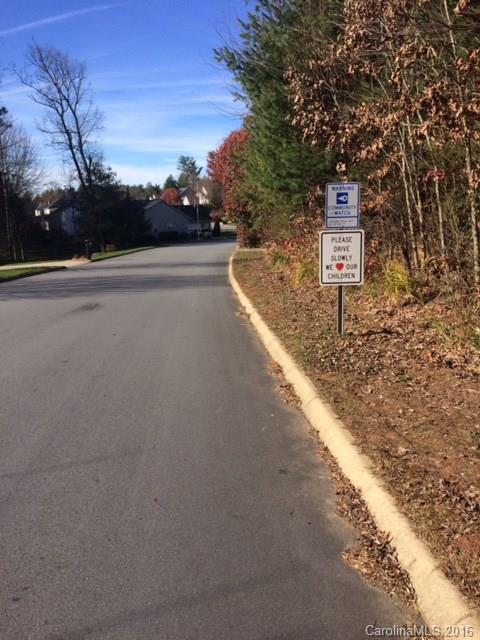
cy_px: 320
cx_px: 240
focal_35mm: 29
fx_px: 536
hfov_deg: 48.2
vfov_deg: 61.7
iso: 32
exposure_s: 1/1580
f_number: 2.2
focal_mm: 4.15
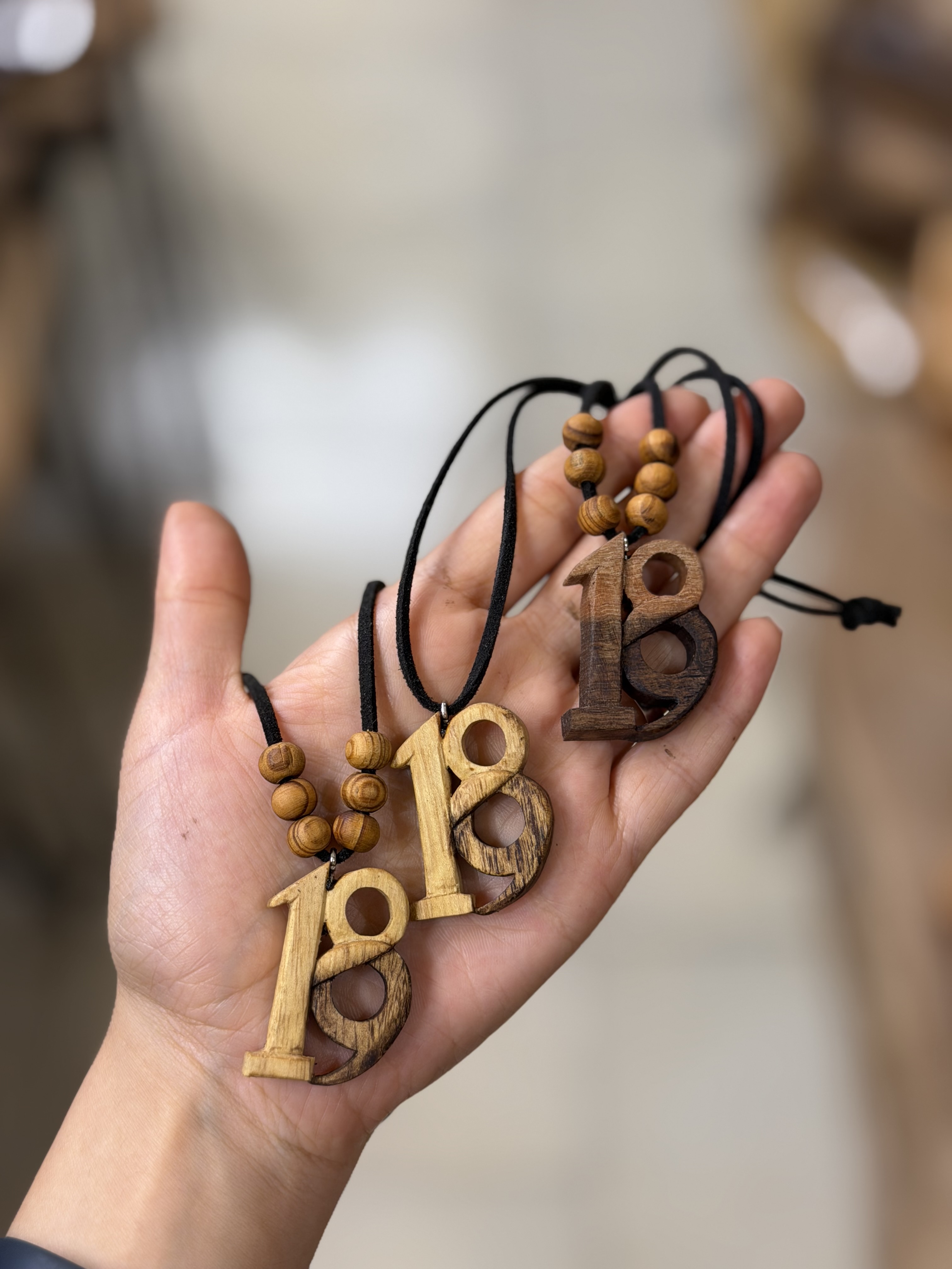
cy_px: 634
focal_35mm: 48
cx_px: 476
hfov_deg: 30.3
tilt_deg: -47.2
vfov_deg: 39.7
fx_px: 1760
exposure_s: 1/50
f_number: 1.78
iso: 64
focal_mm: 6.76
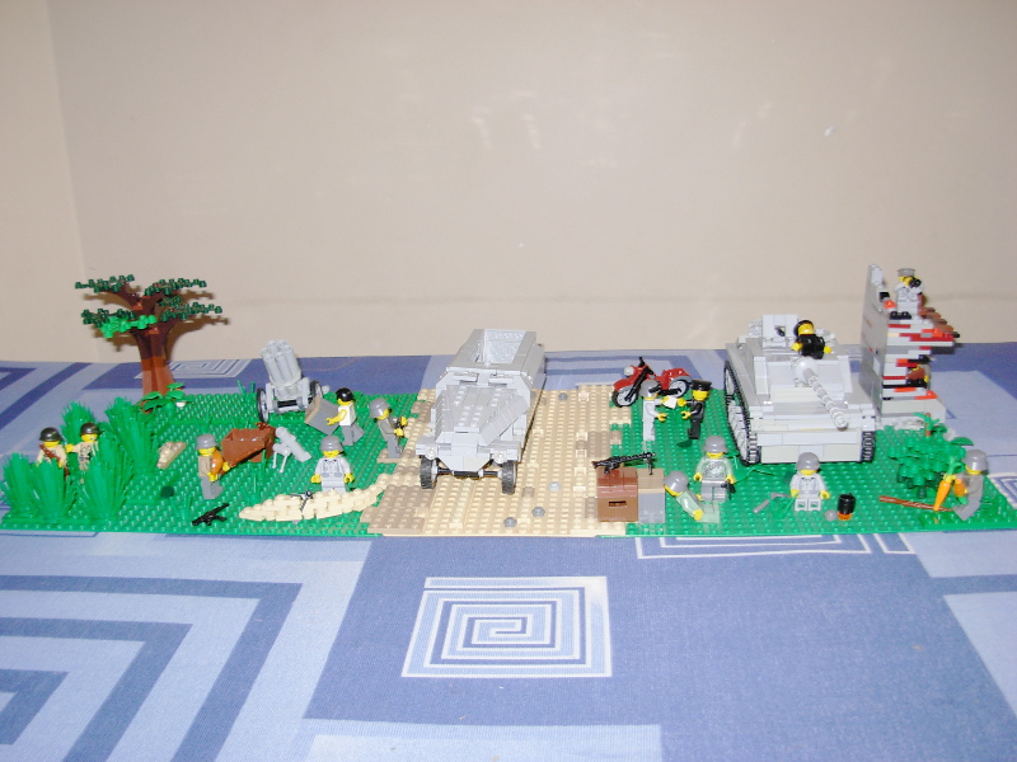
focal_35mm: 38
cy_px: 381
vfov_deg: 37.7
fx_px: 1116
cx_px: 508
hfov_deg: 49.0
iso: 79
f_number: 2.9
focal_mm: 6.3
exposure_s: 1/22.6
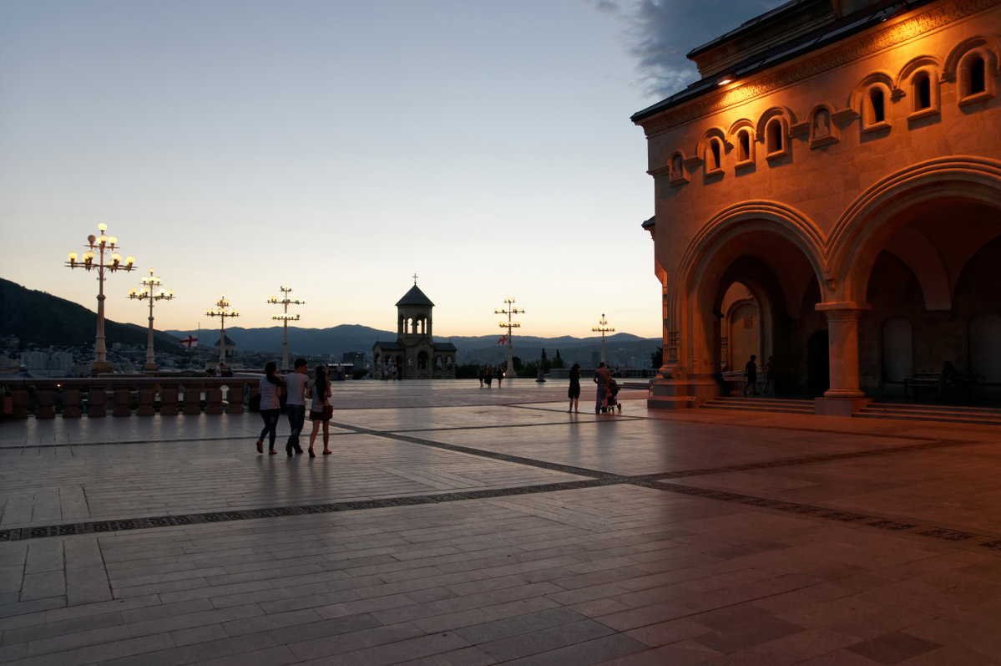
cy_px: 333
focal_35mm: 26
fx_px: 708
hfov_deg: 70.5
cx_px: 500
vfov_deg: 50.3
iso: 400
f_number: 4
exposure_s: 1/160
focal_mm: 17
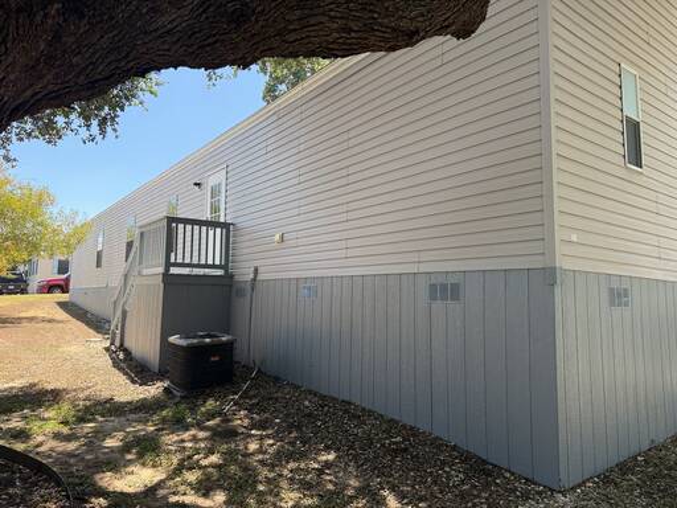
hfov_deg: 71.6
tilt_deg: +6.5
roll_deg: -1.2
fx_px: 469
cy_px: 254
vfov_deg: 56.8
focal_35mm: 24
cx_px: 338
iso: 100
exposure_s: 1/1032
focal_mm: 6.76
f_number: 1.78
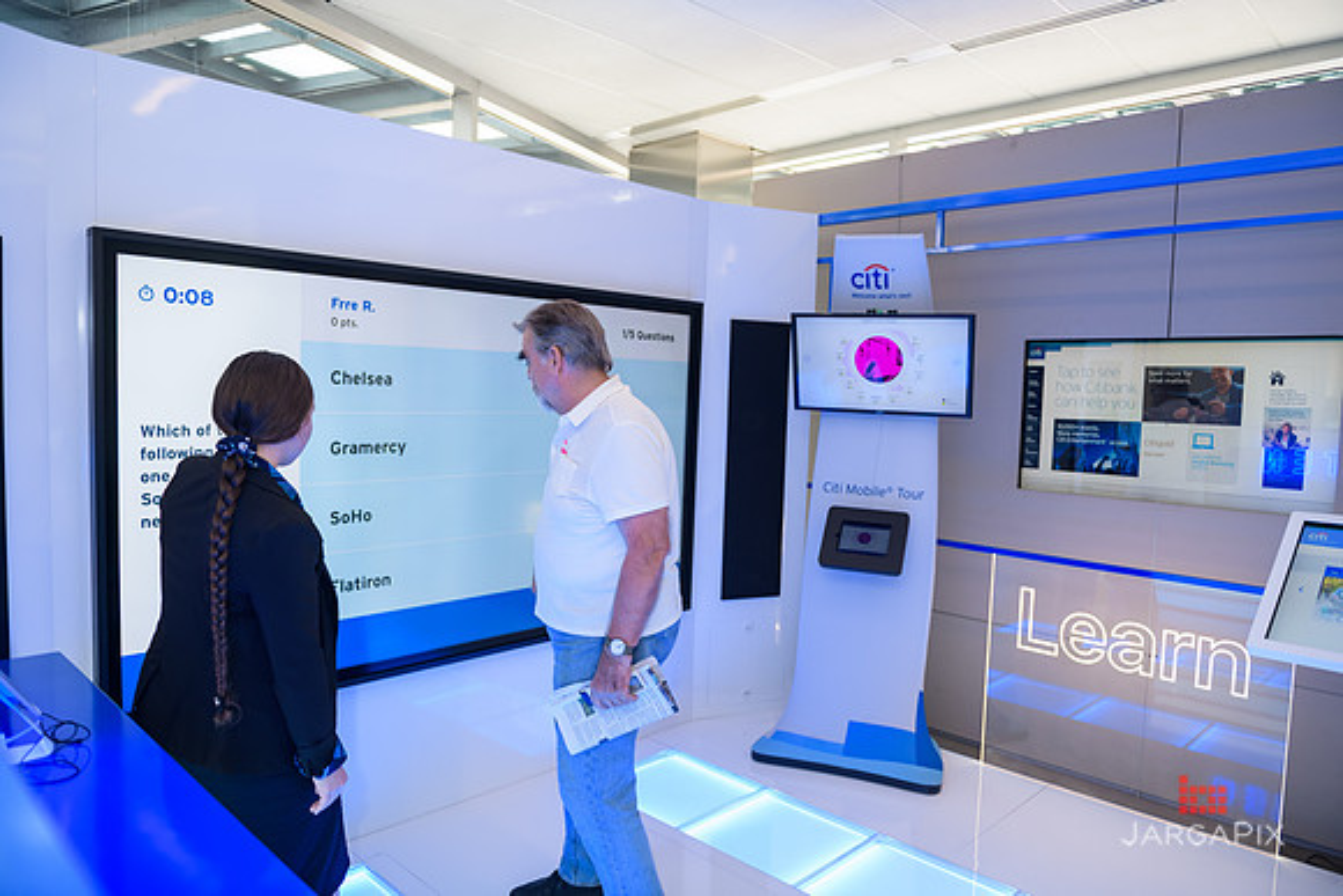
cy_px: 448
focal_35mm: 24
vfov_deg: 53.2
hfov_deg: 73.7
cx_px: 672
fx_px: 896
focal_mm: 24
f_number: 3.2
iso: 400
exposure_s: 1/200
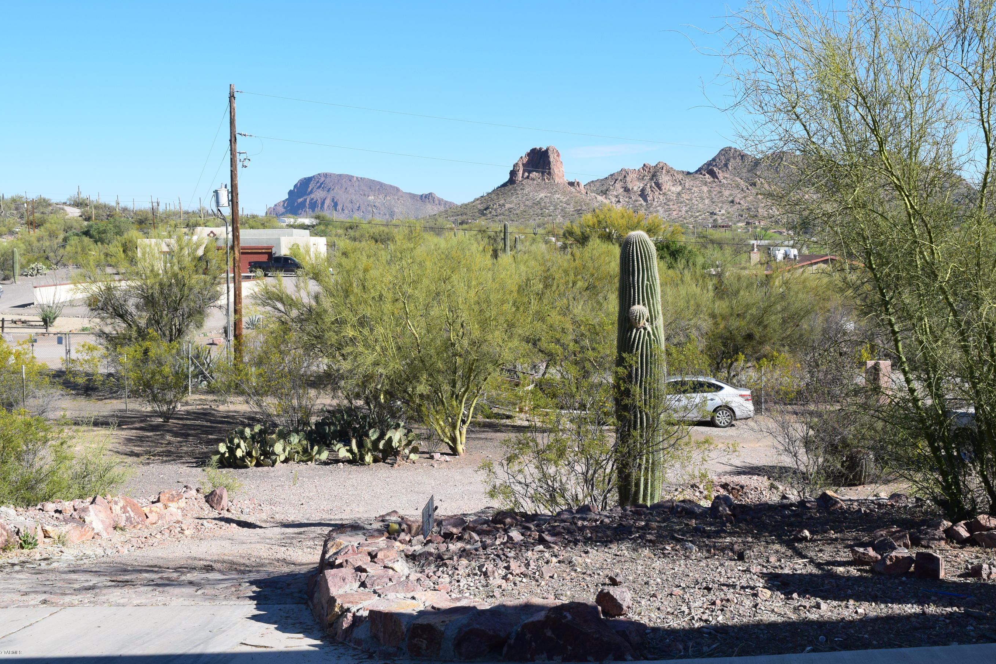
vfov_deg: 33.4
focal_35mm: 40
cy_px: 307
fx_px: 1107
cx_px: 540
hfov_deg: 48.4
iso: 400
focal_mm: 24
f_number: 11
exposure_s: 1/500
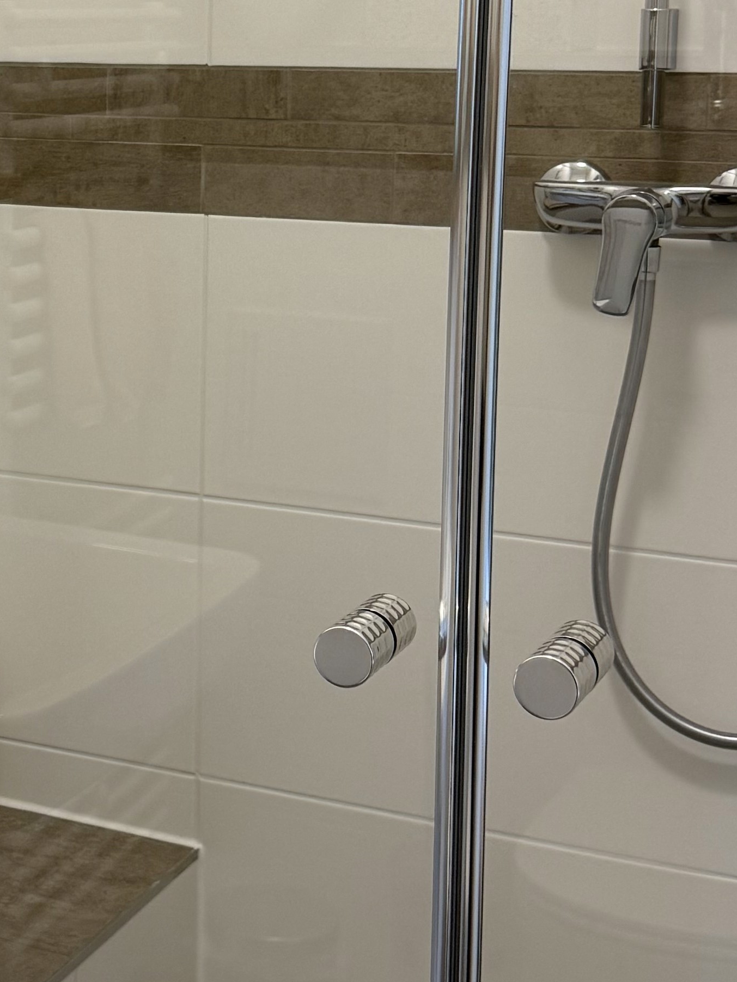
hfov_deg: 18.7
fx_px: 2157
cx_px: -47
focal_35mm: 76
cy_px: 262
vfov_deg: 25.4
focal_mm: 6.76
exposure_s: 1/100
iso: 160
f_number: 1.78
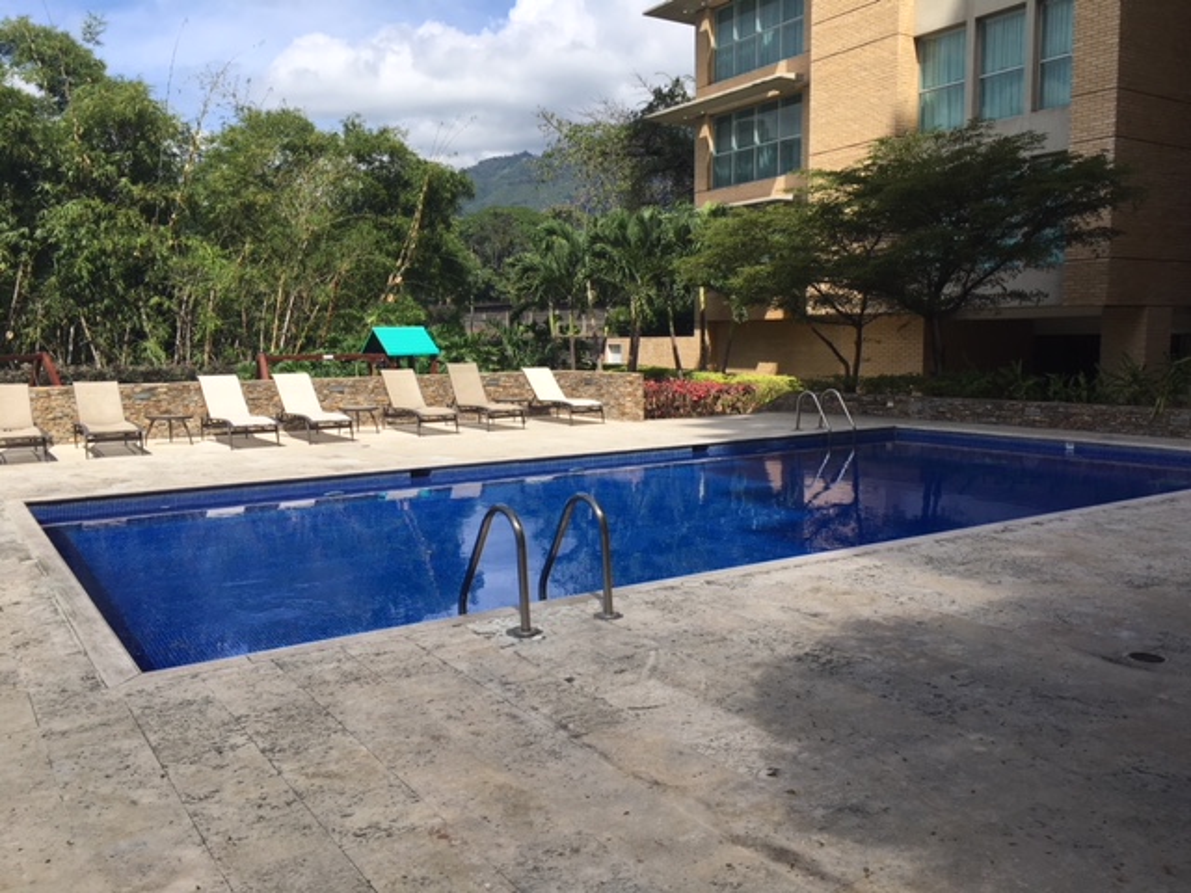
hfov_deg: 61.7
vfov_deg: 48.2
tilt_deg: -6.9
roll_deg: +0.8
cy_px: 446
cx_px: 596
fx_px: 998
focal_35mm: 29
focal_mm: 4.15
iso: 25
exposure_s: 1/1637
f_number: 2.2
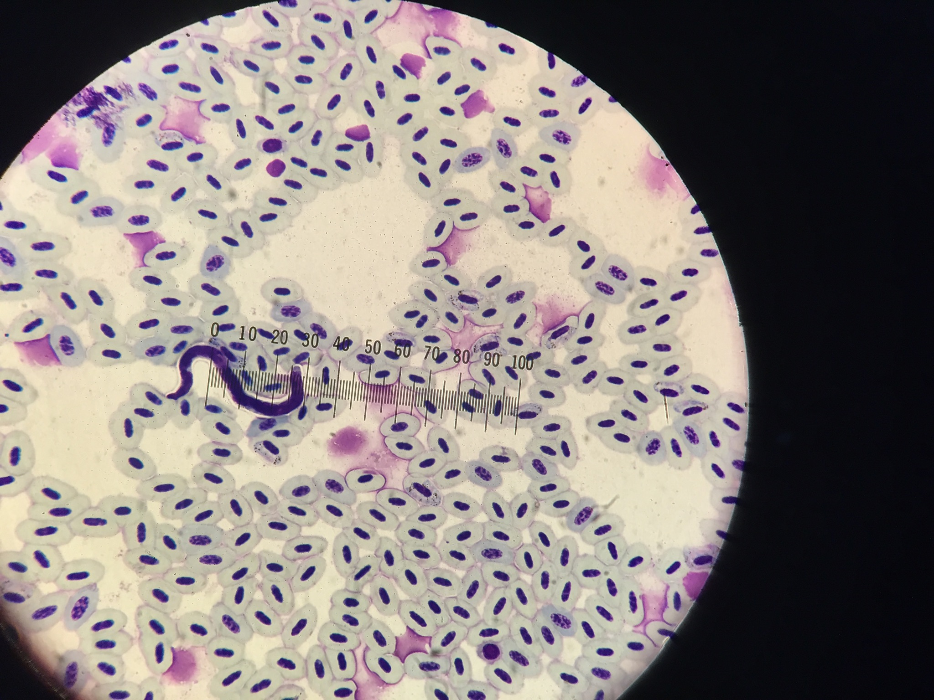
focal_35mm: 29
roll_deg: -3.0
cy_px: 350
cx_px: 467
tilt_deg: -20.1
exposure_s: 1/30
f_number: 2.2
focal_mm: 4.15
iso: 32
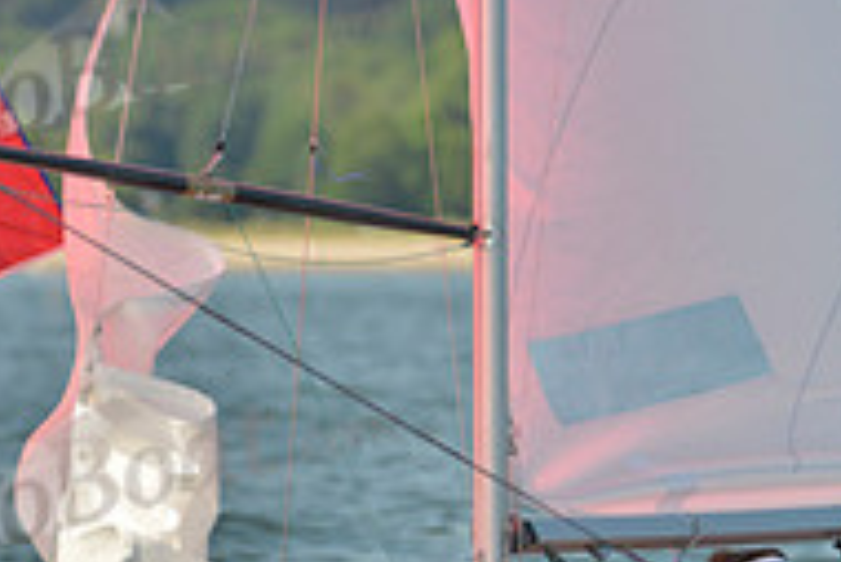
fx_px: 14261
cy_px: 657
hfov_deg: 3.4
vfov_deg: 2.3
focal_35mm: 610
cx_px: 629
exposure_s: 1/1600
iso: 200
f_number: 5
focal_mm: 200
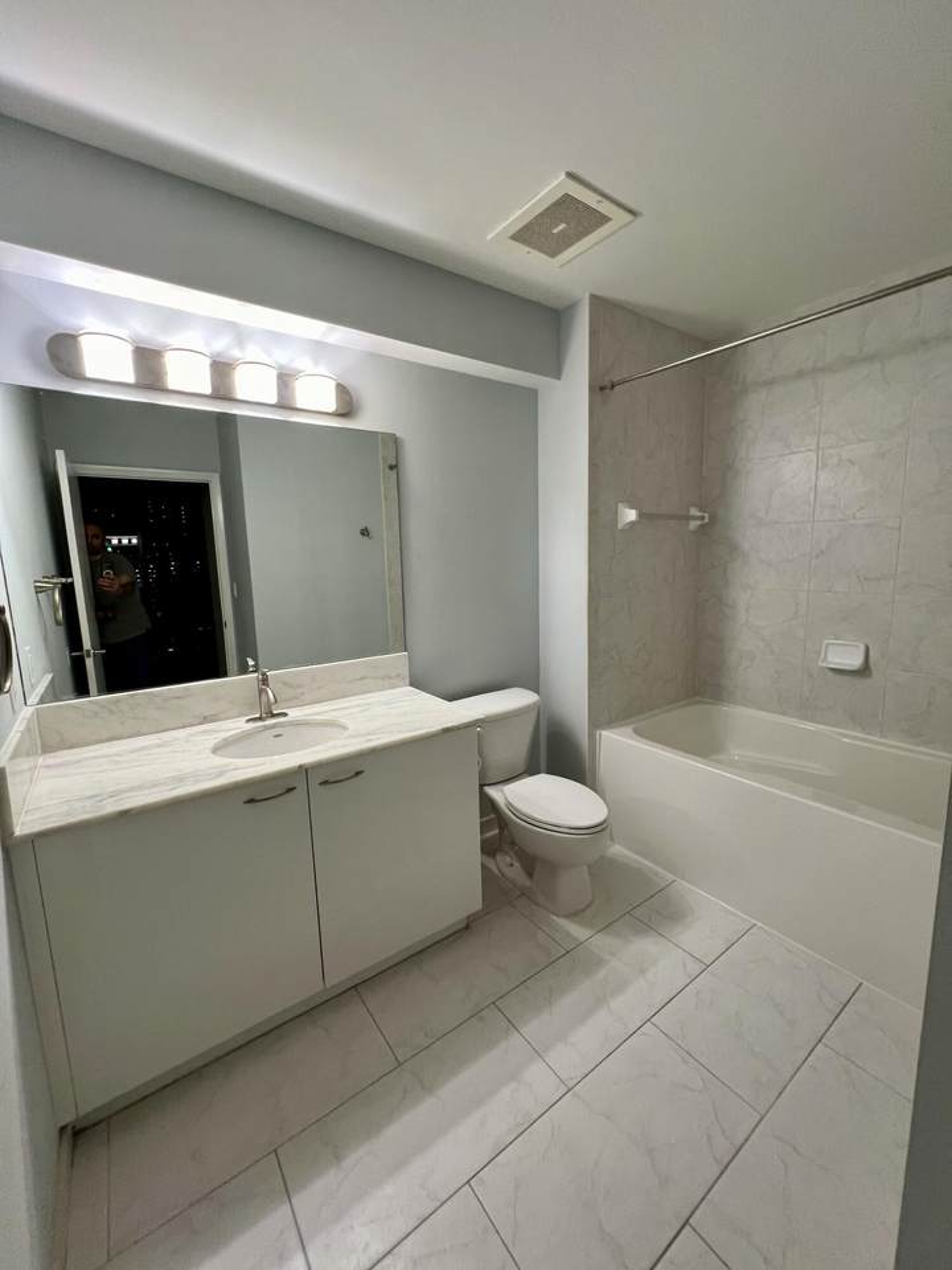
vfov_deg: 106.2
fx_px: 477
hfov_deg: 89.9
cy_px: 635
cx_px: 476
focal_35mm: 13
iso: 125
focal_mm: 1.57
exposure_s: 1/60
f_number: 1.8
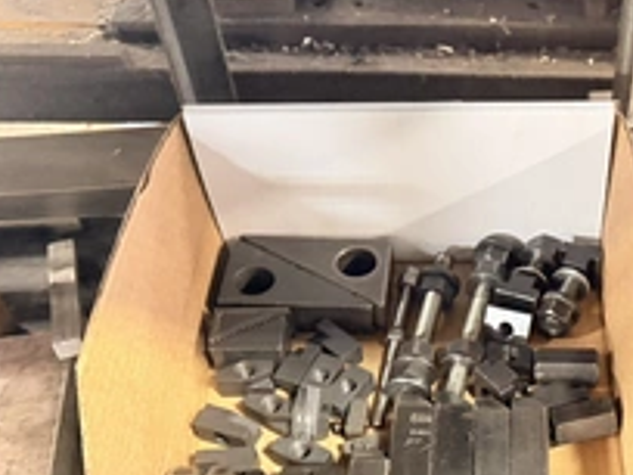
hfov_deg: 38.6
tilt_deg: -53.5
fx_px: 859
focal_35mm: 47
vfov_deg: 29.4
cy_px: 444
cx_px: 524
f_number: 1.78
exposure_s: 1/40
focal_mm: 6.76
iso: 640
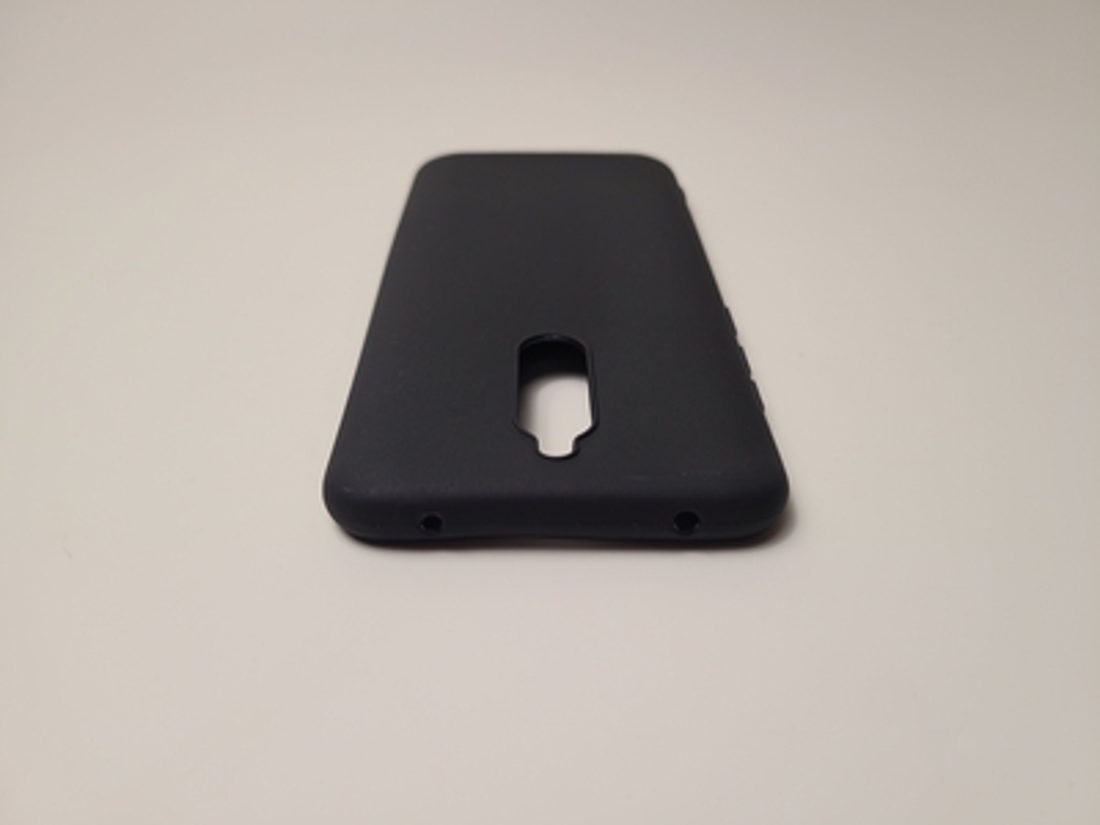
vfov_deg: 53.1
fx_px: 826
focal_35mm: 26
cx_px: 550
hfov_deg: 67.3
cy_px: 412
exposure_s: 1/100
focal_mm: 5.4
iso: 80
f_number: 1.8
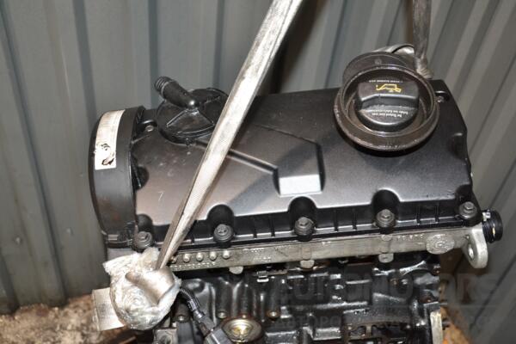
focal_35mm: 39
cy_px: 172
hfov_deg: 49.6
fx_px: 559
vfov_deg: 34.2
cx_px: 258
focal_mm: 26
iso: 800
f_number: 5
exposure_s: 1/60
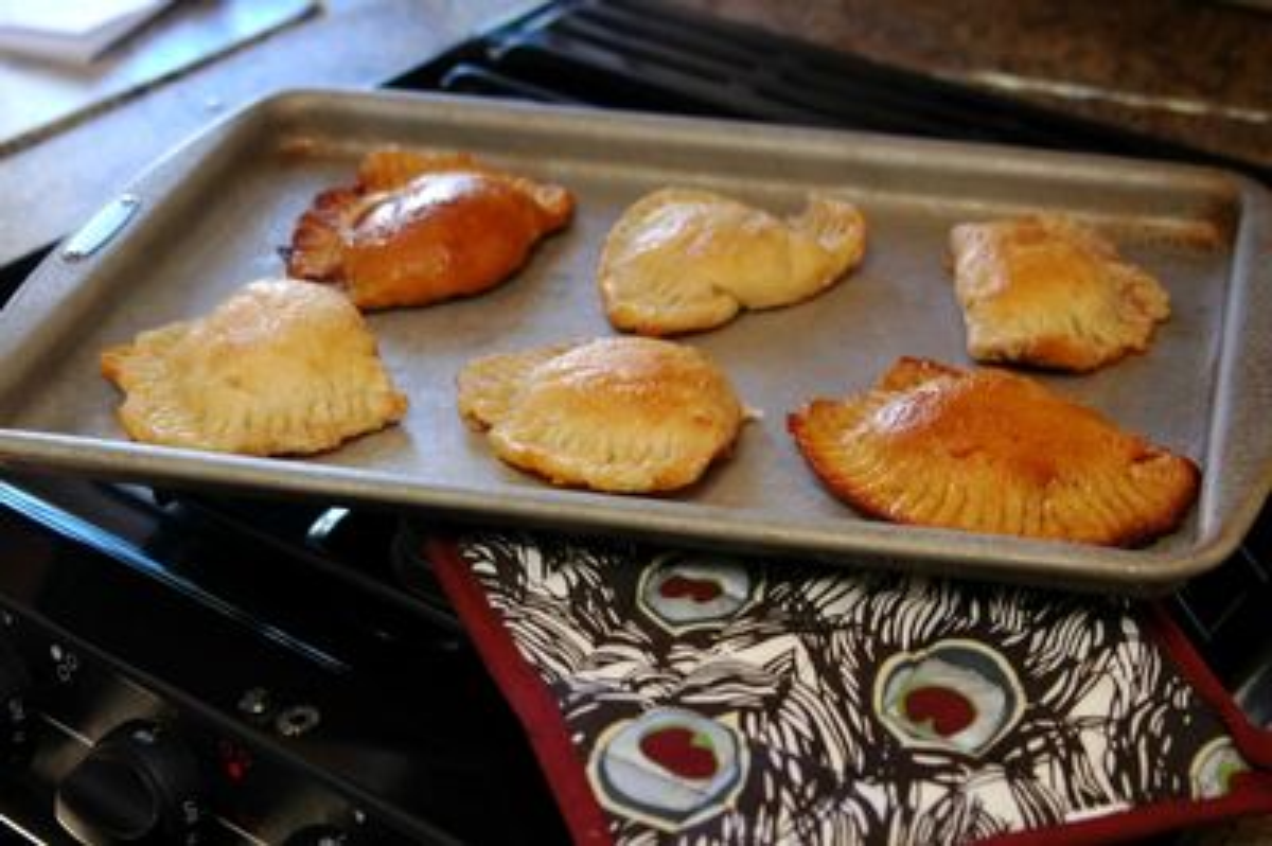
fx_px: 2330
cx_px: 636
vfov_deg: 20.6
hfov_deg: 30.5
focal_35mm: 66
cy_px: 423
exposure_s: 1/50
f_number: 4.5
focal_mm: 44
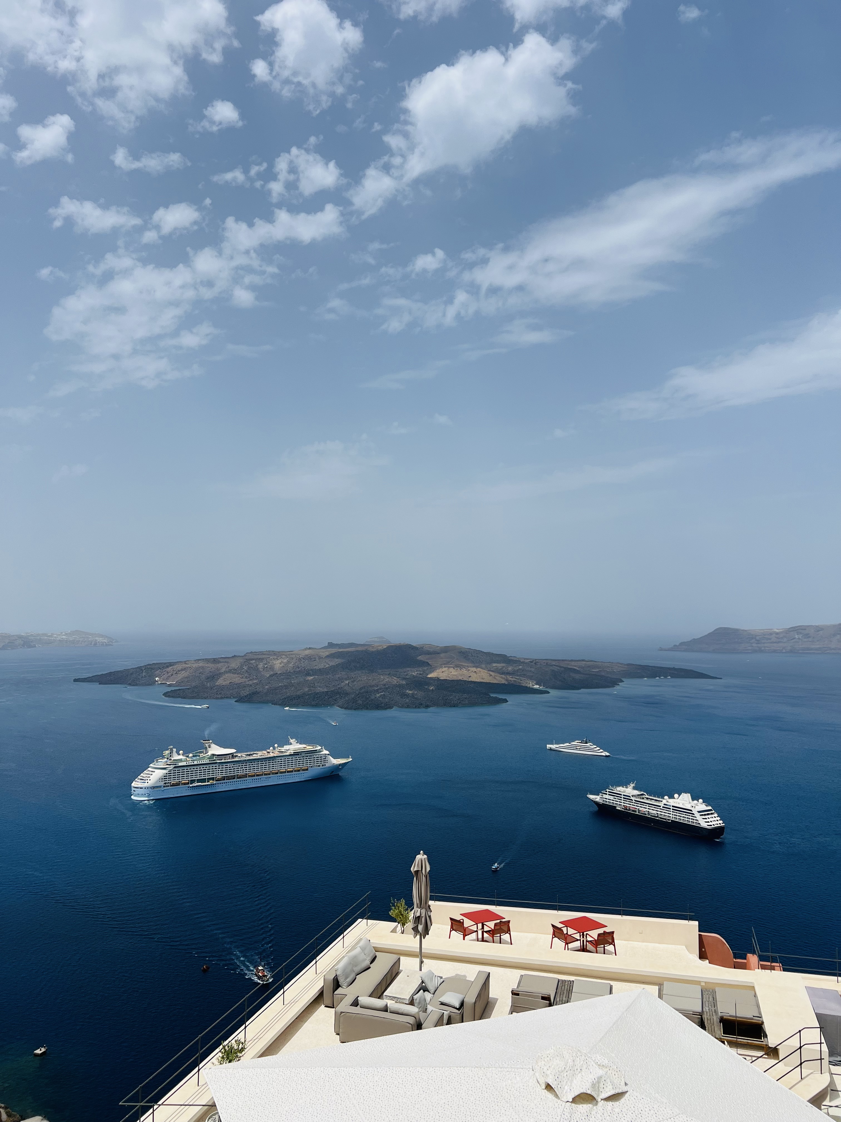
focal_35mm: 26
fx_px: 842
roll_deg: +0.1
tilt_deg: +4.1
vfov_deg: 67.3
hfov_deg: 53.1
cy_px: 561
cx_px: 420
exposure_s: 1/9434
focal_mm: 5.7
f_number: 1.5
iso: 50
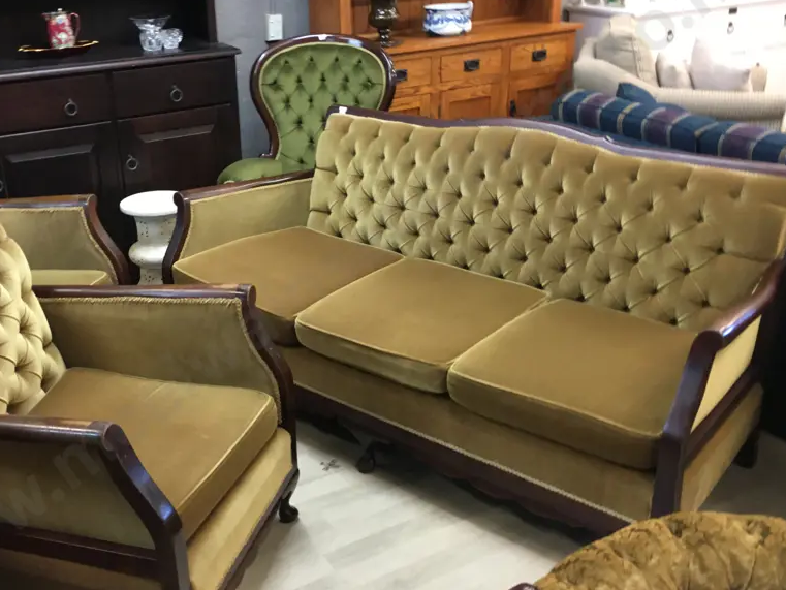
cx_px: 326
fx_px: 886
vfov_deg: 36.8
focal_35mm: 39
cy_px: 276
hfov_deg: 47.7
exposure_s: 1/17
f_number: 2.2
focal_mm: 4.15
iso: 80
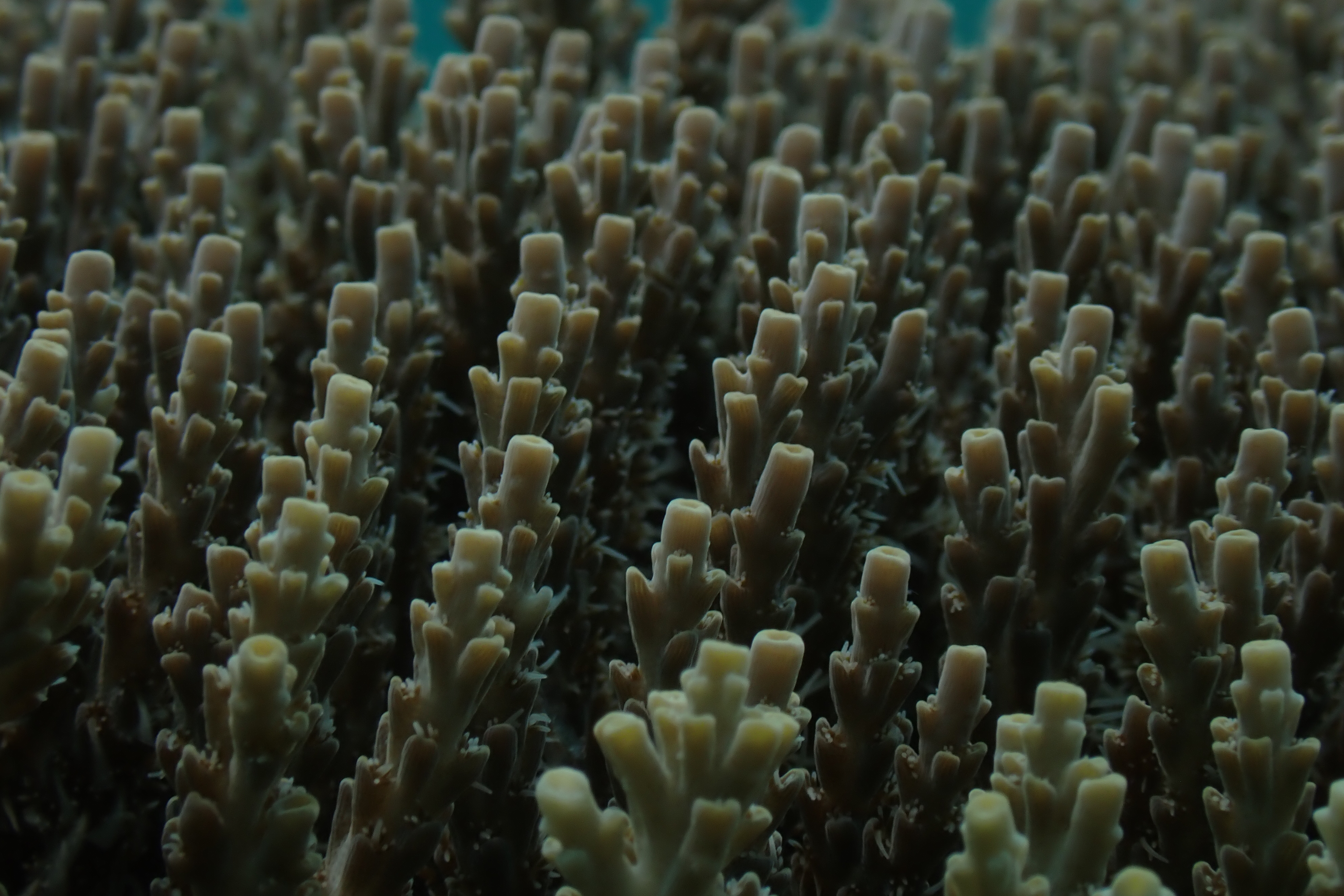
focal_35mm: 105
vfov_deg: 13.0
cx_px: 672
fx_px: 3920
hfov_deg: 19.5
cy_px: 459
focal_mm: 18
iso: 100
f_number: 18
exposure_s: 1/15
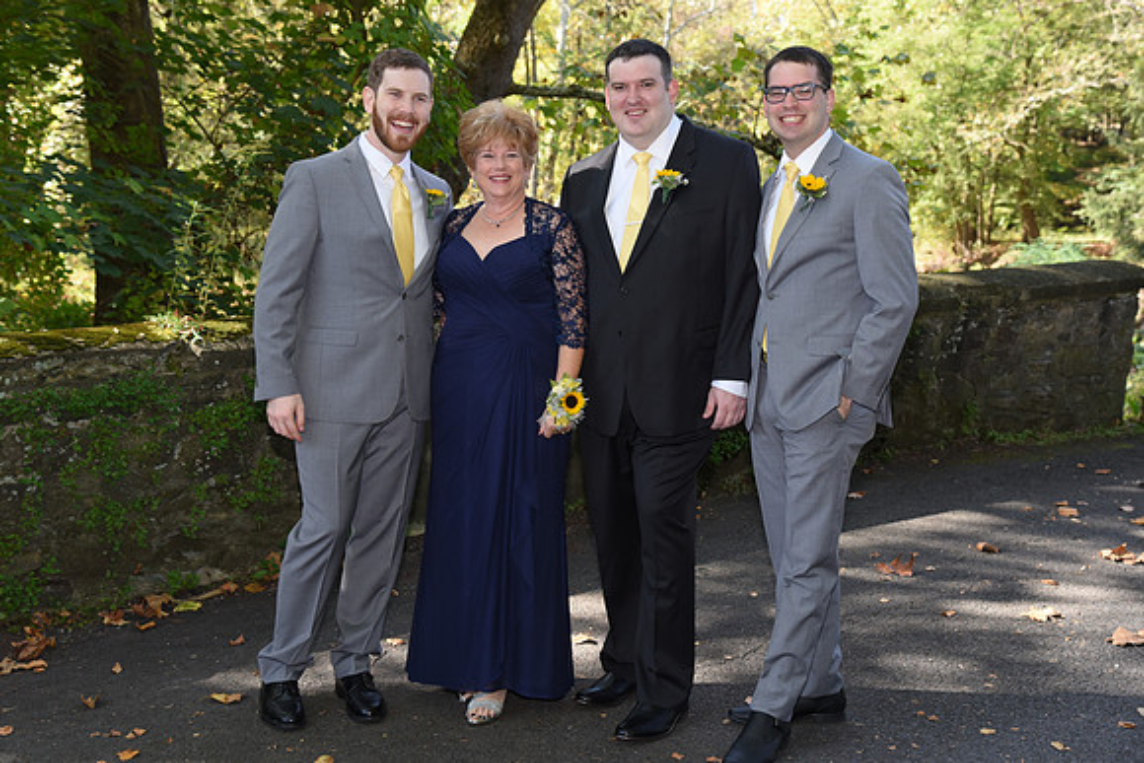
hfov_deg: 39.6
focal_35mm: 50
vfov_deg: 27.0
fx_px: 1589
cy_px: 382
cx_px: 572
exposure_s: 1/200
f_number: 5.6
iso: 640
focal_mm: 50
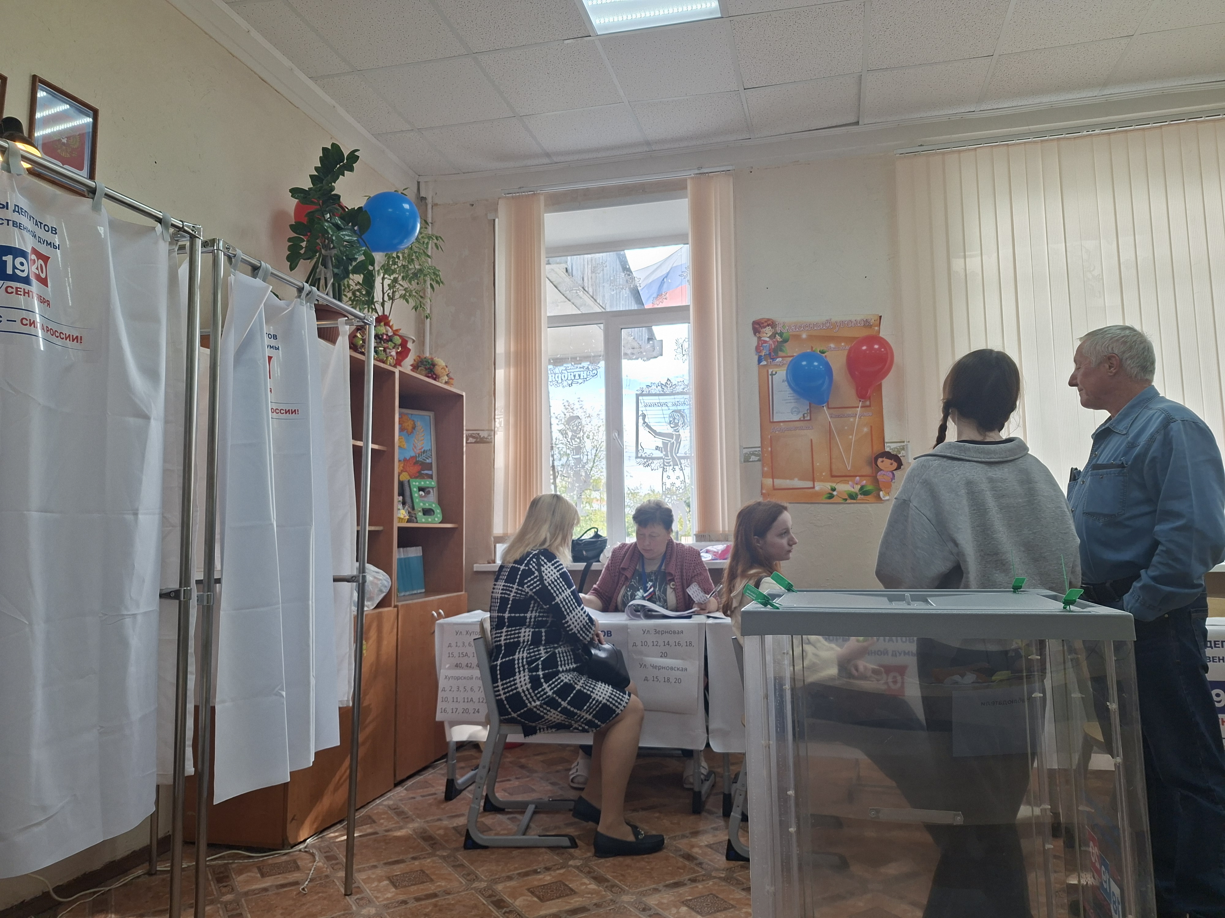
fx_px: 814
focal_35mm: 23
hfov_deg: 73.9
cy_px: 459
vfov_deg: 58.9
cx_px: 612
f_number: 1.8
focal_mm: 5.54
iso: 40
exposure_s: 1/140
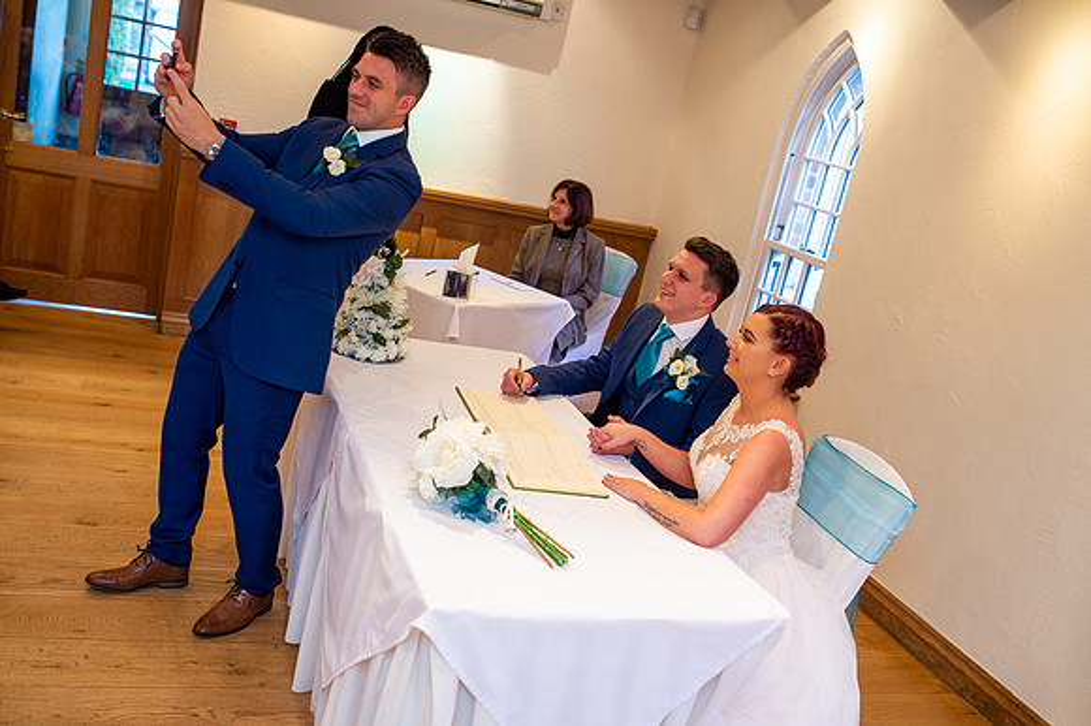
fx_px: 1060
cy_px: 363
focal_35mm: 35
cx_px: 546
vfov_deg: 37.8
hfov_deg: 54.5
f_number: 4
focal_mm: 35
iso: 640
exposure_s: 1/80
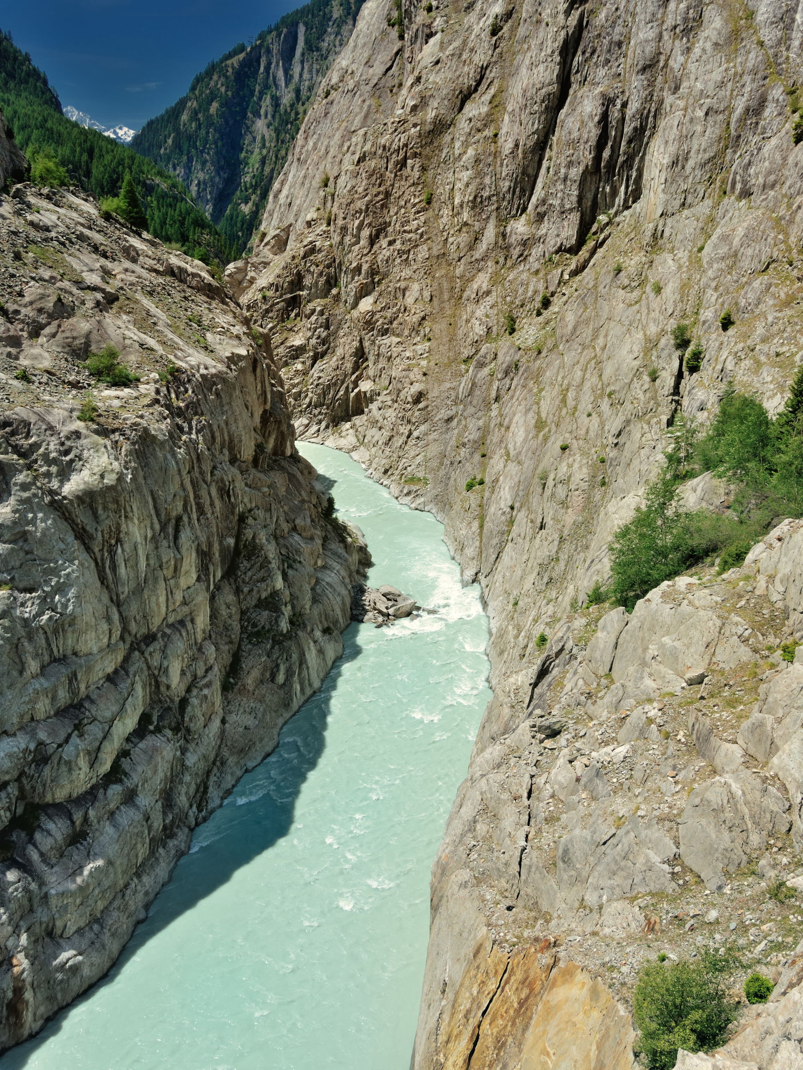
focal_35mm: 33
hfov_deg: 42.9
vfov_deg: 55.4
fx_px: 1021
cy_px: 535
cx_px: 402
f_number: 4
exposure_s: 1/200
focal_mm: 7
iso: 80
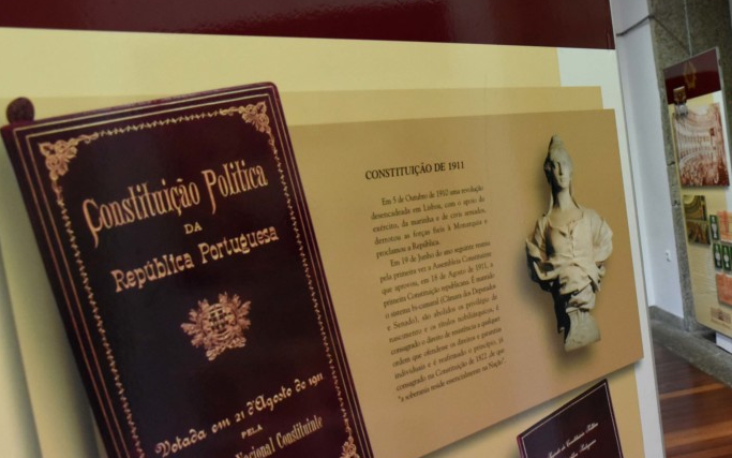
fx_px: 858
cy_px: 261
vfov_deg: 29.8
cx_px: 603
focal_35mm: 43
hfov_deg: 43.6
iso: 4000
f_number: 4.5
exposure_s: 1/320
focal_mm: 24
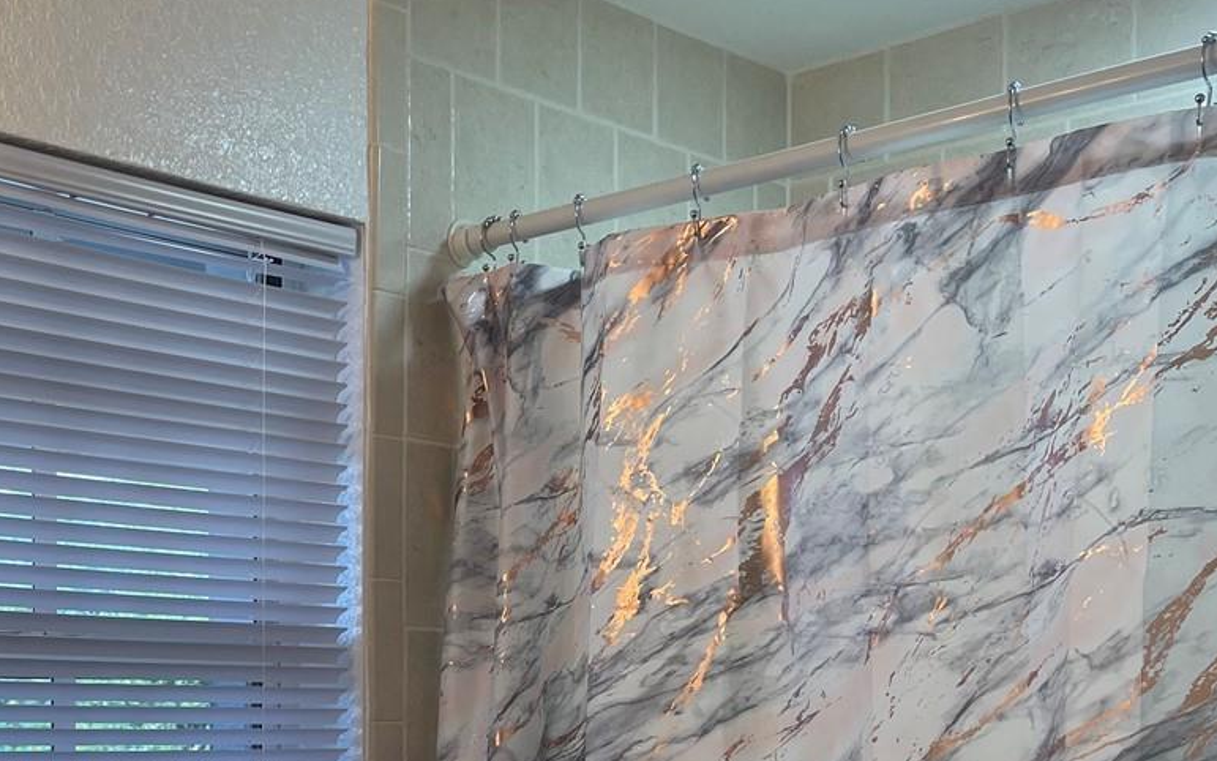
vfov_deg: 22.9
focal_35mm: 55
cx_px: 170
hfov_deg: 35.2
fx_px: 1824
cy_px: 709
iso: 50
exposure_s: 1/120
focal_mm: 5.1
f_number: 1.6
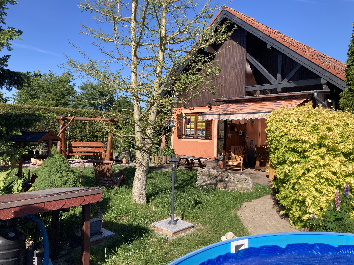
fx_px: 286
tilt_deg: +1.3
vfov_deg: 49.7
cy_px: 132
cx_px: 177
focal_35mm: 28
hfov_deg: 63.4
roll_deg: -1.4
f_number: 1.8
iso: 20
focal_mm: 3.99
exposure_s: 1/1779
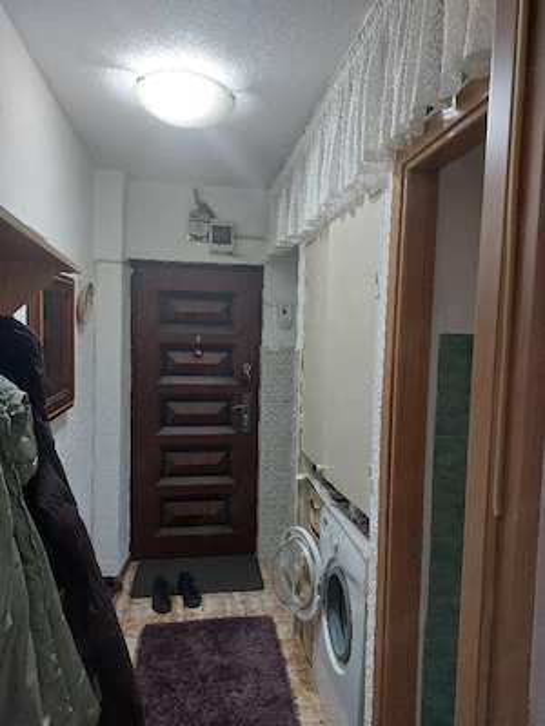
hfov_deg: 54.9
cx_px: 272
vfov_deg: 69.4
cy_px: 363
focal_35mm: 25
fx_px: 525
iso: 200
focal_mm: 5.23
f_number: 1.8
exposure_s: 1/50
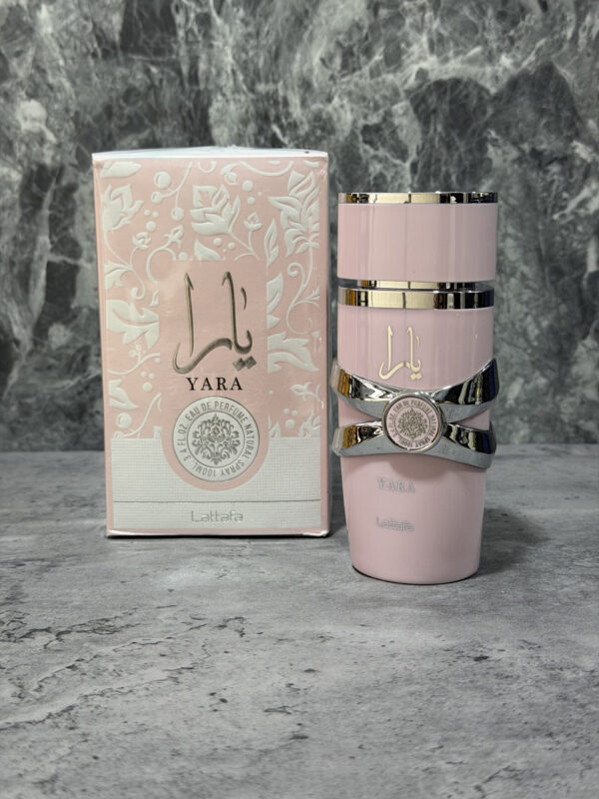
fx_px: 1107
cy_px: 400
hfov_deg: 30.3
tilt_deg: -9.9
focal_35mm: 48
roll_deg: -0.5
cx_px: 300
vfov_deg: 39.7
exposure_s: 1/40
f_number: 1.78
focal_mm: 6.76
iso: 250
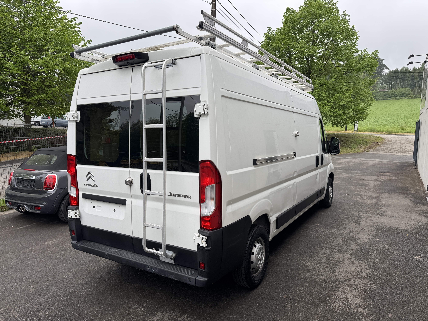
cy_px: 160
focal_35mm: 24
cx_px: 214
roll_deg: -0.6
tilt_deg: -5.4
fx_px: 297
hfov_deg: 71.6
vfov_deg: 56.8
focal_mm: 6.76
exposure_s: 1/782
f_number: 1.78
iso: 80
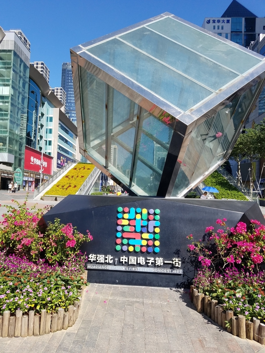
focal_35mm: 26
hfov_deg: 53.1
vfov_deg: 67.3
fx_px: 265
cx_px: 132
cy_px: 176
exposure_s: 1/1752
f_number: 1.7
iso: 50
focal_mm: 4.2
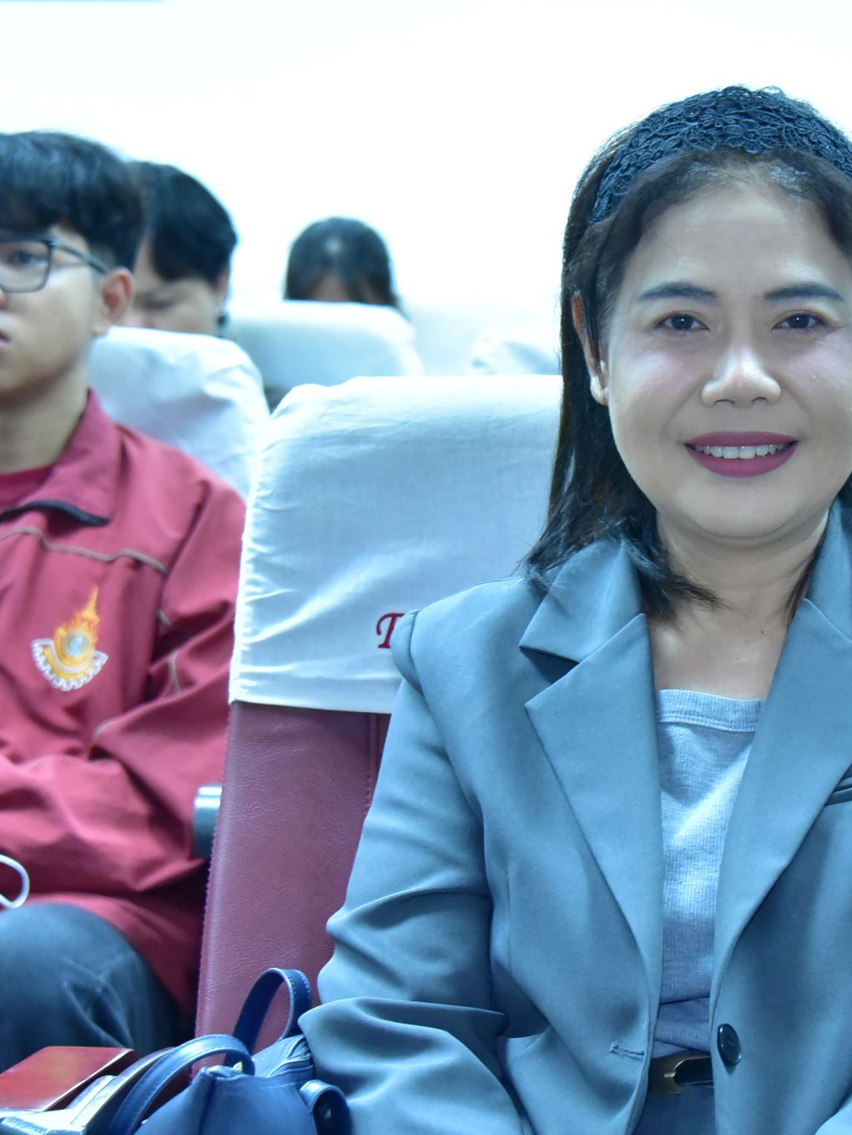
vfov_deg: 17.0
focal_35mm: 116
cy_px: 615
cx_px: 741
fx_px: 3805
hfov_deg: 12.7
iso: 5000
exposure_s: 1/125
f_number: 5.6
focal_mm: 65
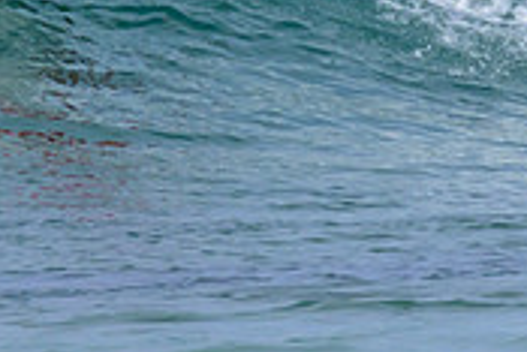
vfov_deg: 0.4
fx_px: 53270
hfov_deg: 0.6
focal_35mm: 3636
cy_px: -208
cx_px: 371
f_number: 11
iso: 800
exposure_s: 1/2000
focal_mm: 800
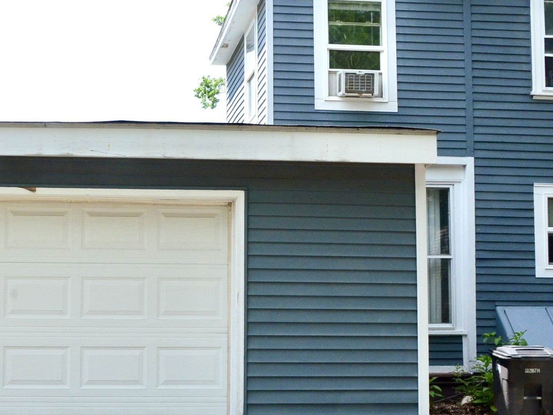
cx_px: 166
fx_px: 863
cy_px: 240
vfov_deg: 27.0
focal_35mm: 54
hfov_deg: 35.1
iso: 2000
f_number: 14
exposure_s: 1/800
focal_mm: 22
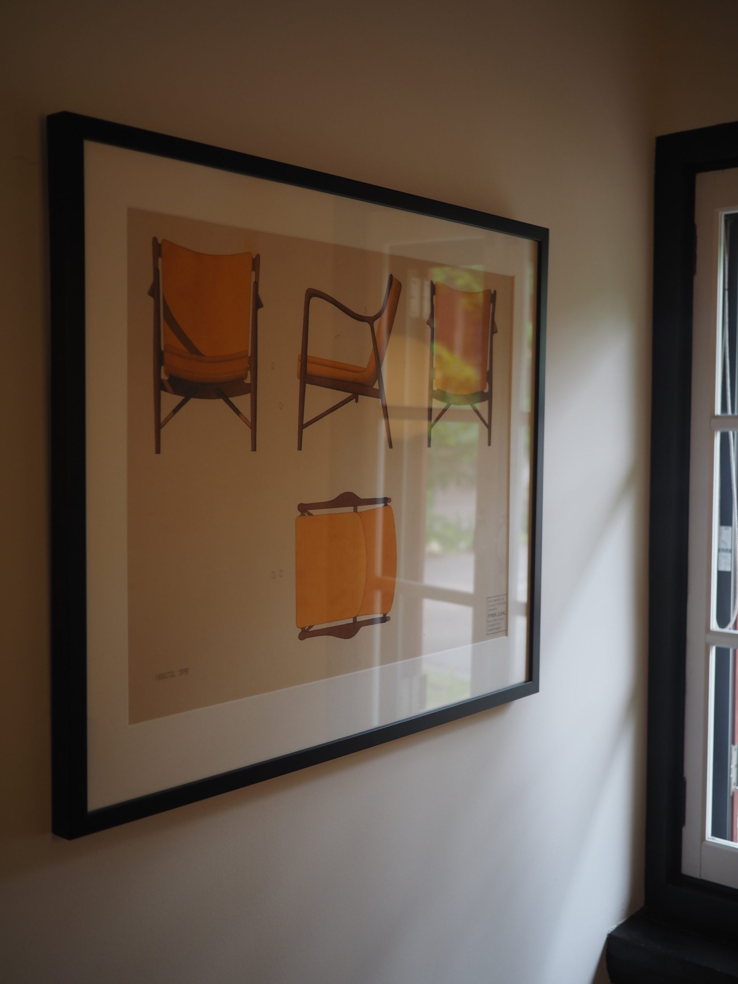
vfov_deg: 46.8
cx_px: 369
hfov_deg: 36.0
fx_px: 1137
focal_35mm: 40
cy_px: 492
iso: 200
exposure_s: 1/50
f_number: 1.7
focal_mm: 20
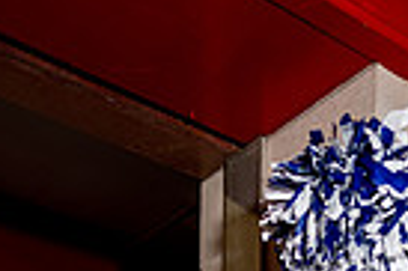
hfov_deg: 25.7
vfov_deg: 13.2
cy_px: 637
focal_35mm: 79
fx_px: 894
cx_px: 216
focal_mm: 24
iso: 100
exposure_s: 1/1000
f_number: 1.6
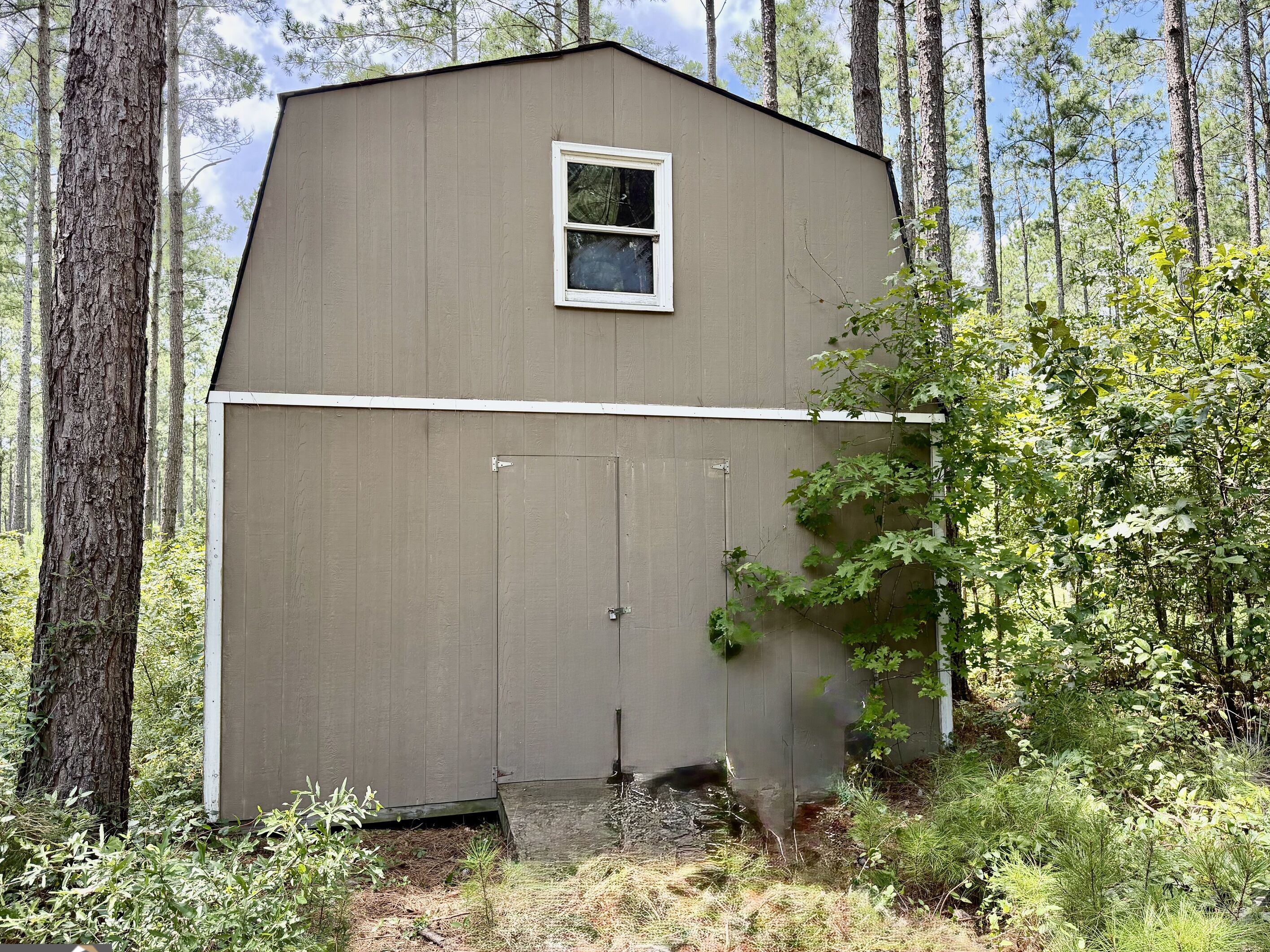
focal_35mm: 26
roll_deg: +0.5
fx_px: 954
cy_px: 480
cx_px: 645
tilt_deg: +2.8
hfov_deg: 67.3
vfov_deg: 53.1
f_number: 1.78
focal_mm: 6.76
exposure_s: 1/584
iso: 100
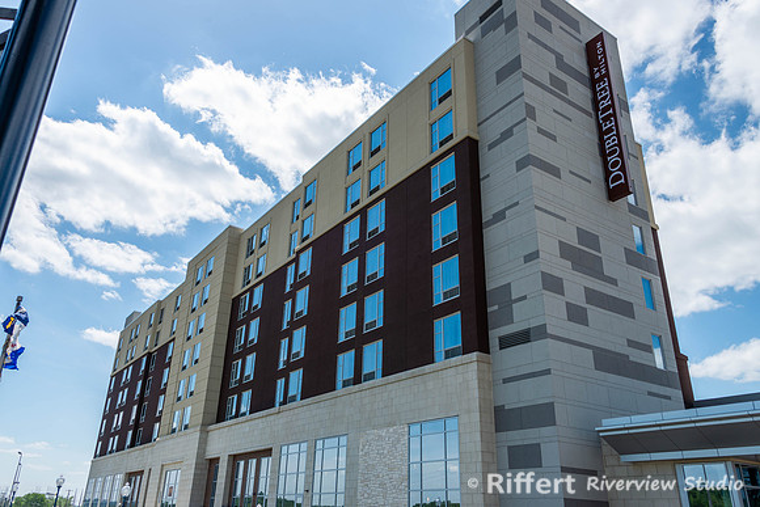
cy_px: 254
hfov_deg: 65.5
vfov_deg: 46.4
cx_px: 380
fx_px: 591
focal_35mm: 28
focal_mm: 28
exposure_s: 1/320
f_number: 9
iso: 100
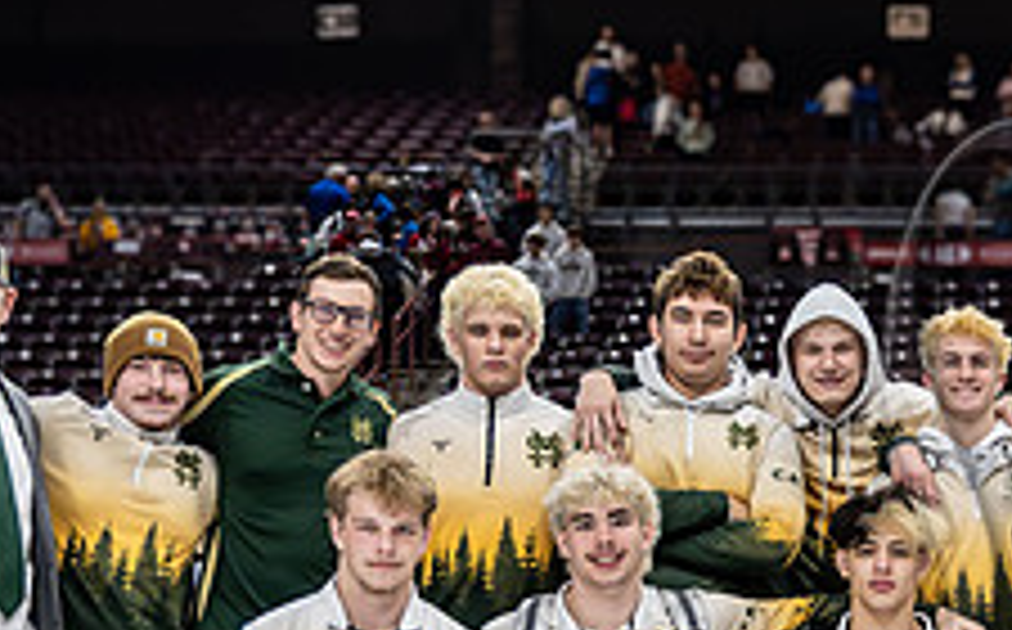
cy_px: 524
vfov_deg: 12.4
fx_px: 2892
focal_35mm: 105
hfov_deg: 19.3
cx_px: 1020
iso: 3600
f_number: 4
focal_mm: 31.5
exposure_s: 1/1250
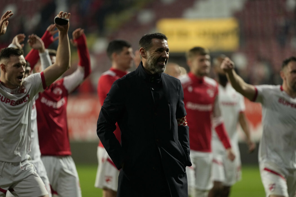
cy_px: 105
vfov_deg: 4.3
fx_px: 2639
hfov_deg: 6.4
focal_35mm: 321
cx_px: 150
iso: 2000
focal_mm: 300
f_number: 2.8
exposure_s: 1/1250
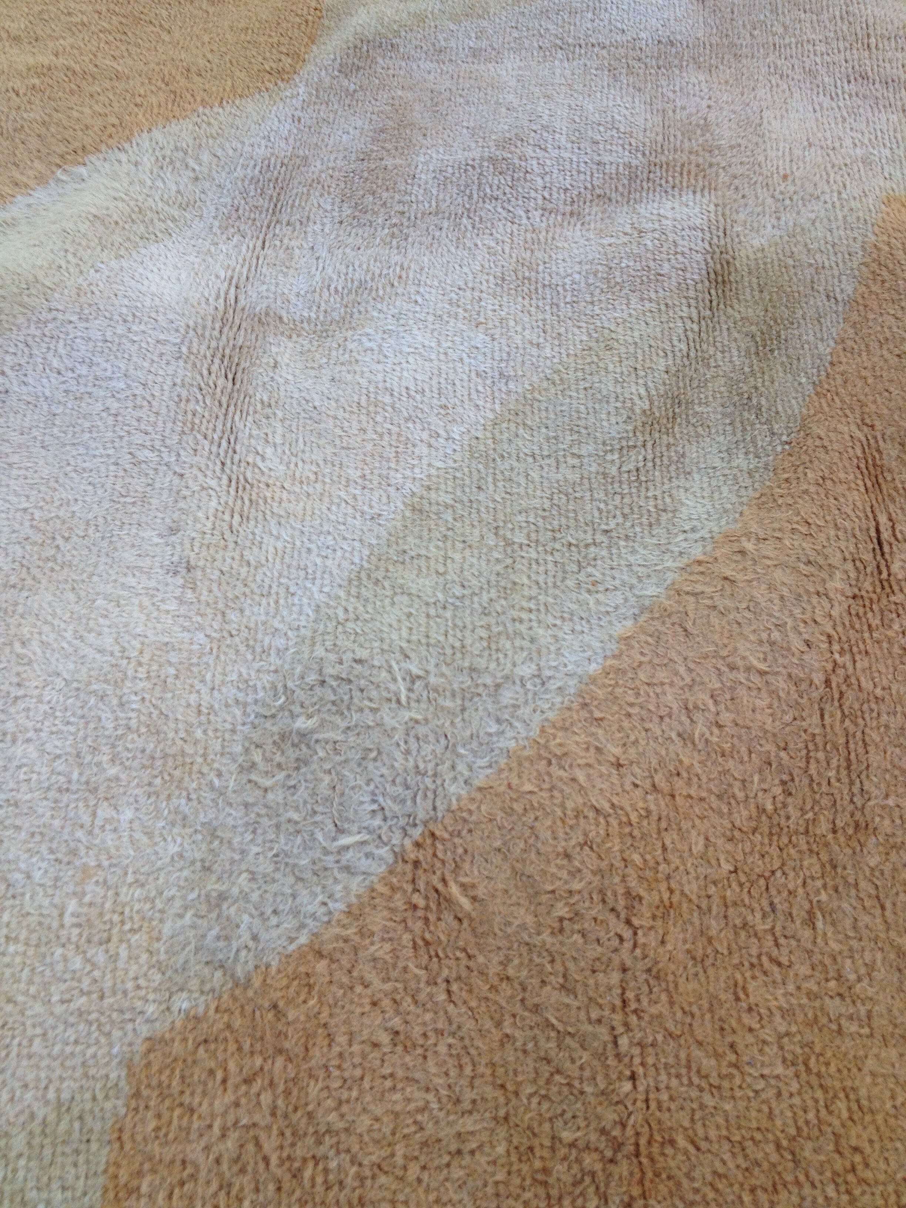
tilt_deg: -58.1
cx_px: 453
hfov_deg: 40.7
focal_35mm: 35
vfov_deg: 52.6
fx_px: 1221
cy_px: 604
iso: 64
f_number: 2.4
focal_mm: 4.28
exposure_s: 1/120
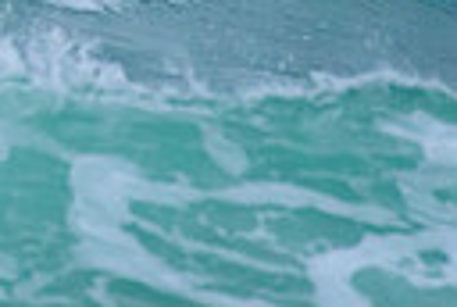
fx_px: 35195
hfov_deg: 0.7
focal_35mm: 2766
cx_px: -256
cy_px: -382
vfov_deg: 0.5
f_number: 5.6
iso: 2000
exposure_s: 1/2000
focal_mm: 500
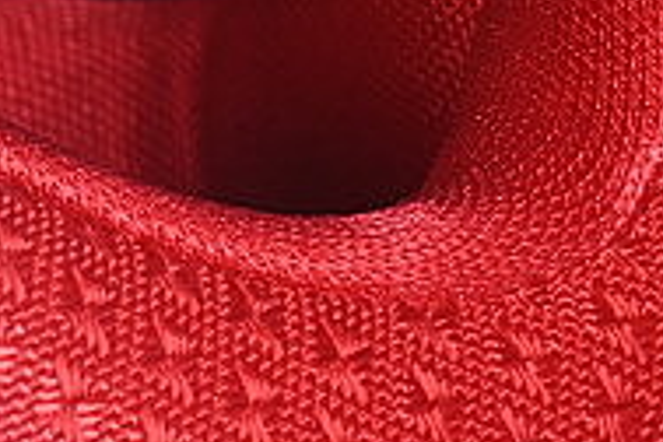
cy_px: 803
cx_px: -1049
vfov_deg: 3.2
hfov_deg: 4.7
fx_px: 7900
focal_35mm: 429
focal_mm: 50
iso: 160
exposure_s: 1/60
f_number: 6.3
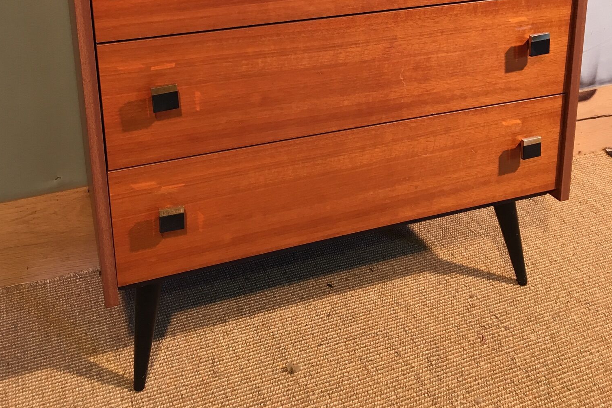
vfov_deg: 30.7
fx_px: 697
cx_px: 303
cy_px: 19
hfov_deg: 47.4
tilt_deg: -15.9
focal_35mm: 41
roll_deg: +2.1
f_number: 2.2
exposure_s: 1/33
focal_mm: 4.15
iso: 64
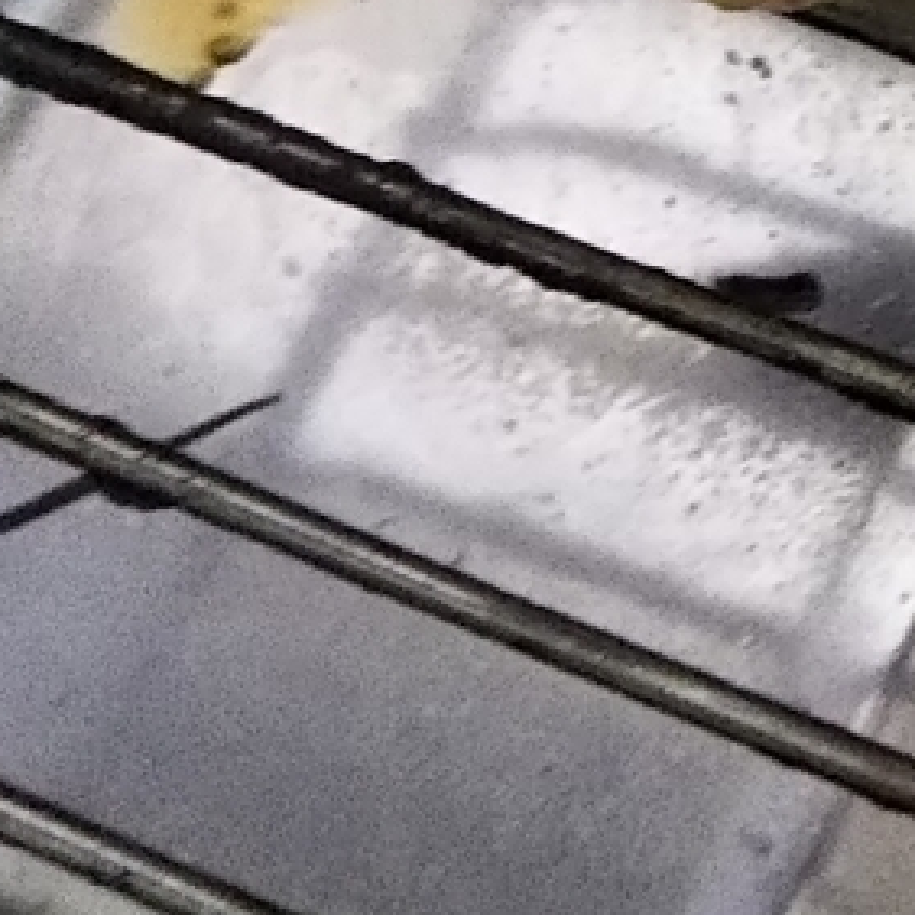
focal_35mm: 113
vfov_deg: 14.7
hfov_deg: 14.1
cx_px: 1496
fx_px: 3379
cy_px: -315
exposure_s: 1/13
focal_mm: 4
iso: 400
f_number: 2.2
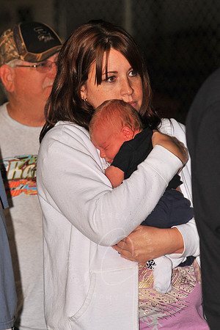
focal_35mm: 200
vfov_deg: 10.3
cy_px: 165
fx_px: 1833
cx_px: 110
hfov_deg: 6.9
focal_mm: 200
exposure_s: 1/320
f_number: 8
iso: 500
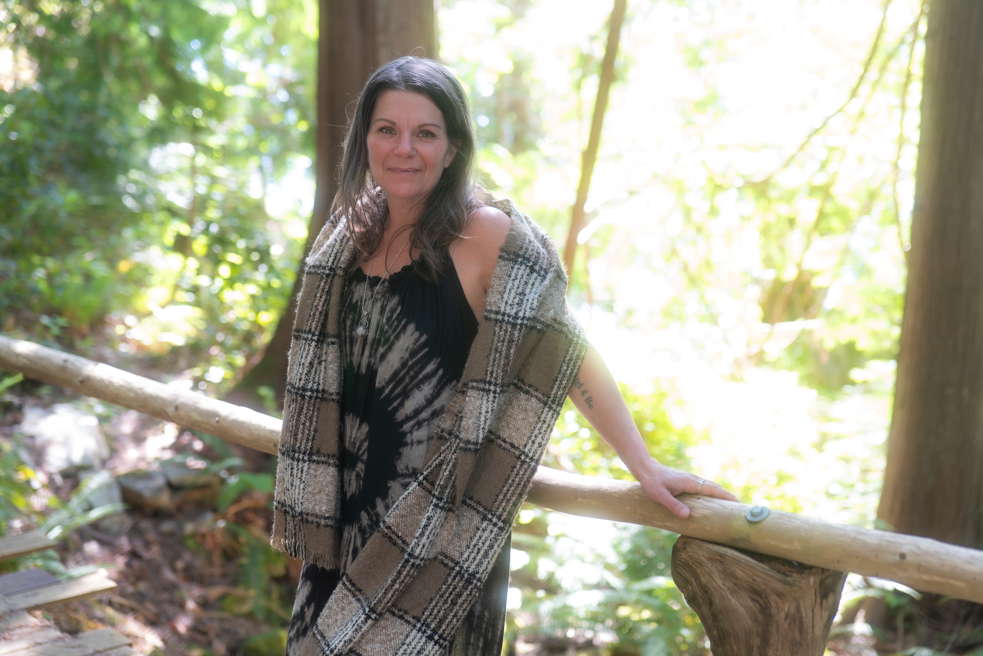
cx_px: 492
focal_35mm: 50
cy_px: 328
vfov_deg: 27.0
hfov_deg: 39.6
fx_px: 1365
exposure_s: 1/20
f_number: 2.5
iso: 160
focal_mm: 50
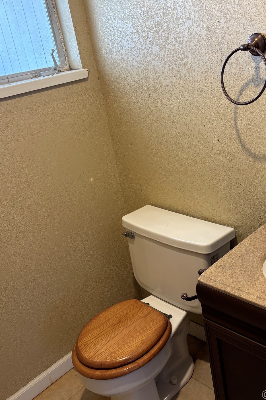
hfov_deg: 35.7
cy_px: 199
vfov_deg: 51.9
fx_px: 410
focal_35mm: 37
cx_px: 172
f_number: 1.6
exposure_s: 1/60
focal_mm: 5.96
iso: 80
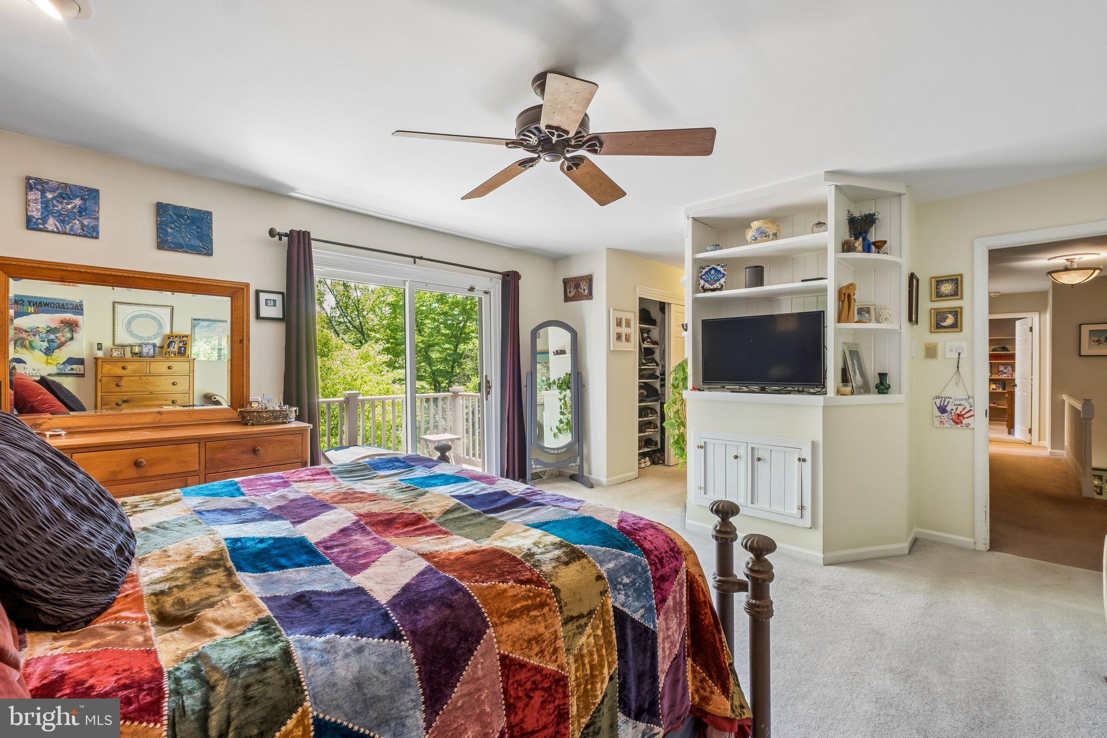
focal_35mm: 15
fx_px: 461
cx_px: 554
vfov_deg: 77.3
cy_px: 369
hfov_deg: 100.4
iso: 250
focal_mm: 10
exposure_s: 1/4
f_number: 8
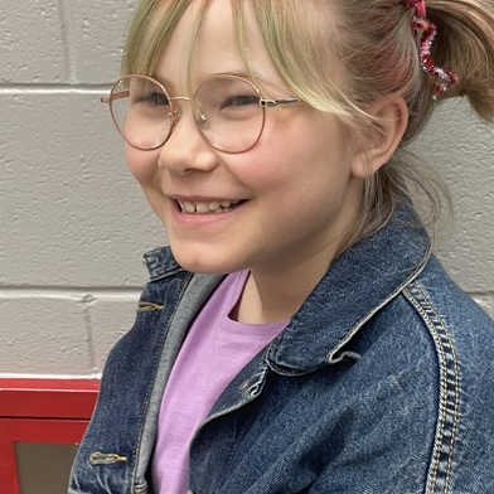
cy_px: 202
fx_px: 969
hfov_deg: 28.4
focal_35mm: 60
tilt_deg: -17.1
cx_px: 343
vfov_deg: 28.6
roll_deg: +0.8
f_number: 1.6
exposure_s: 1/60
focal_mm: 4.2
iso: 100
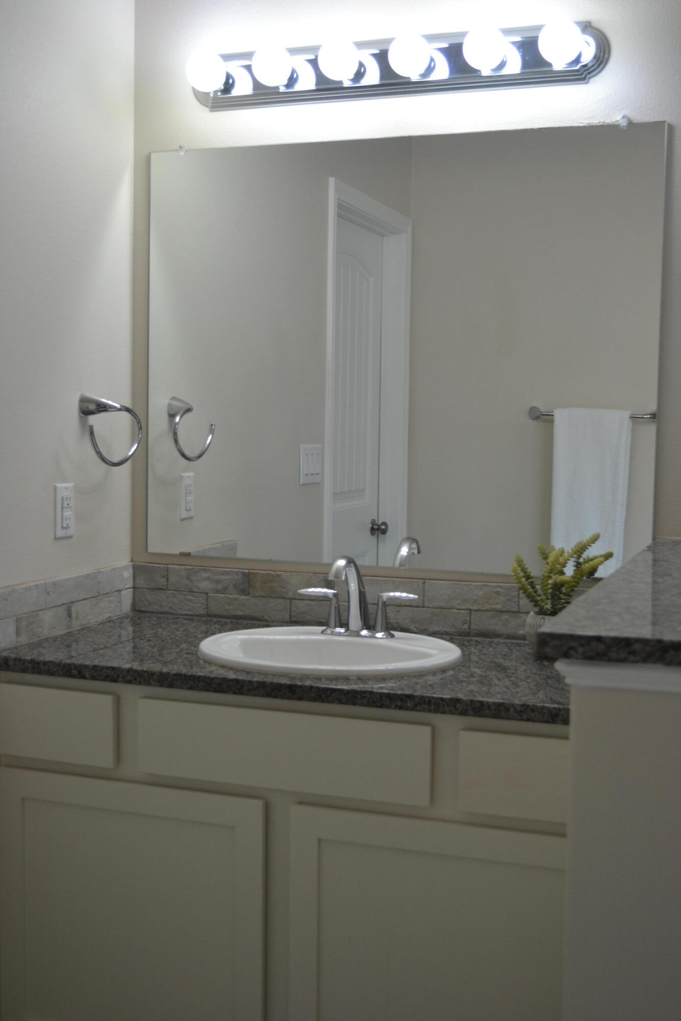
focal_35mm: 42
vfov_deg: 46.4
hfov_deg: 31.9
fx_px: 1192
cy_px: 510
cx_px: 340
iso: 400
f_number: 4.5
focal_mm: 28
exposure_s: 1/80
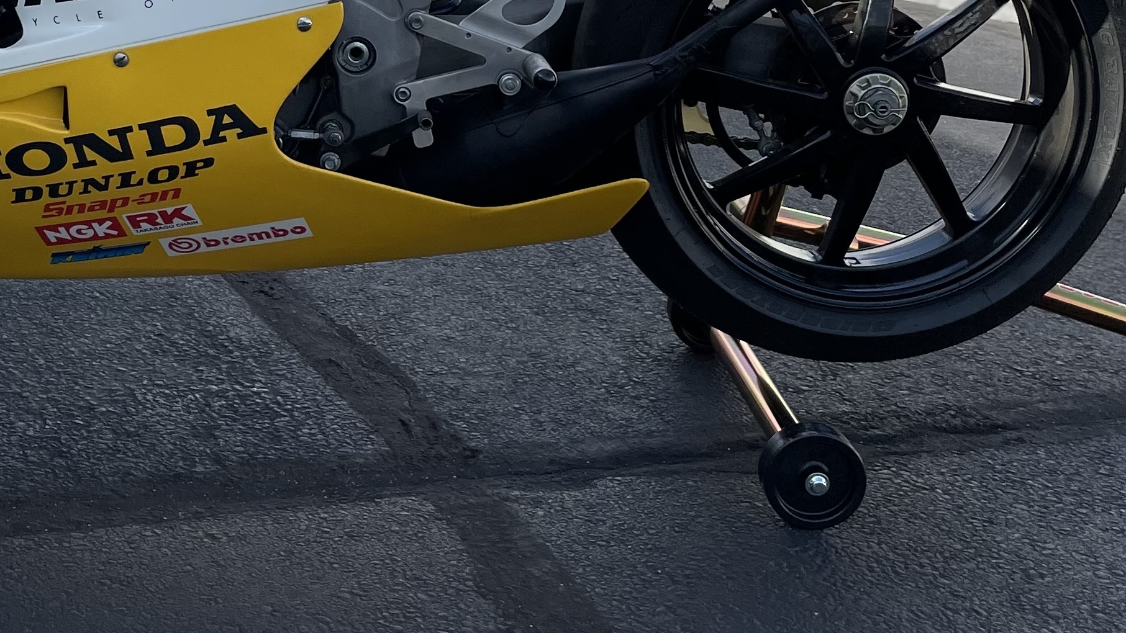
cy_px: -20
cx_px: 265
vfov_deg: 18.5
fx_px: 1881
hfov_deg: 32.6
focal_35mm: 63
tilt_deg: -6.6
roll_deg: -0.2
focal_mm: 4.2
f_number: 1.6
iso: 50
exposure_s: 1/4651
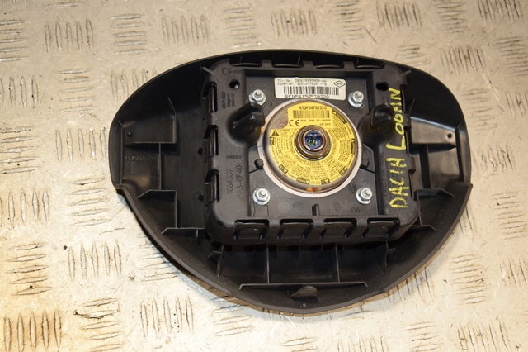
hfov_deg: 37.9
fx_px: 770
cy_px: 176
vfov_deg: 25.7
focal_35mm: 52
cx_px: 264
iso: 800
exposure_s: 1/200
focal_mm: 35
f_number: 5.6
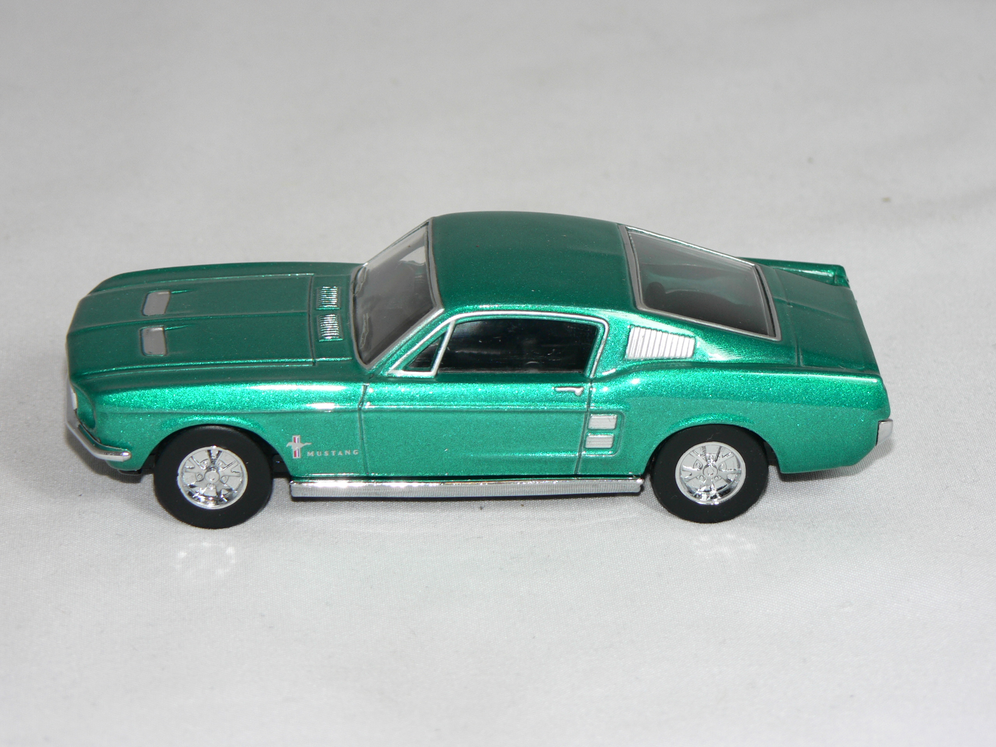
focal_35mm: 130
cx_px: 498
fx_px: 3740
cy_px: 374
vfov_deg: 11.4
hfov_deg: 15.2
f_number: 3.2
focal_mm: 21.6
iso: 80
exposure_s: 1/60
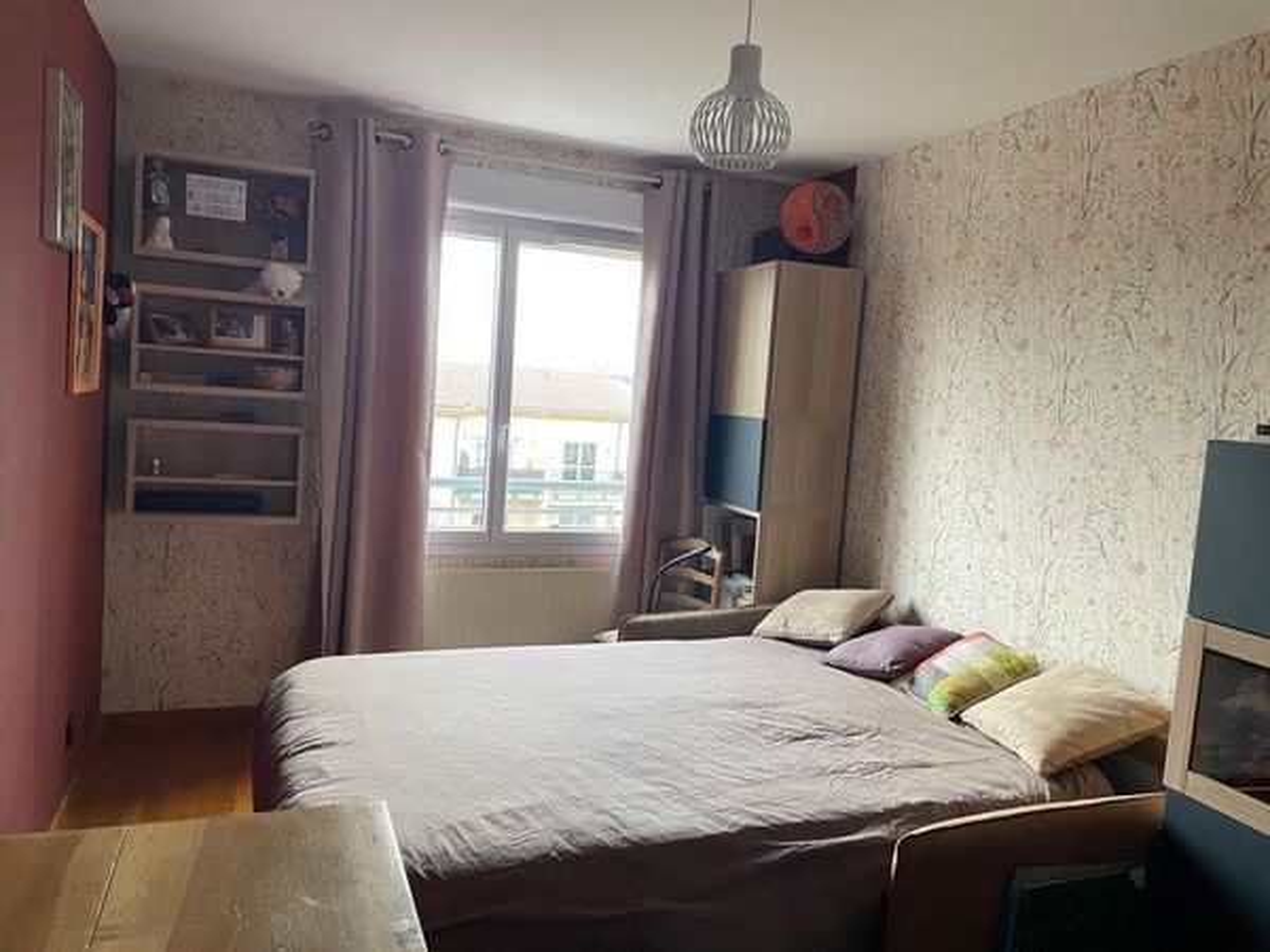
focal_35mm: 26
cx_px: 635
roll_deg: -4.0
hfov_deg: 67.3
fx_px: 954
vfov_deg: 53.1
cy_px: 476
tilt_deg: -3.8
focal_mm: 4.2
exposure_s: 1/94
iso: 125
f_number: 1.6
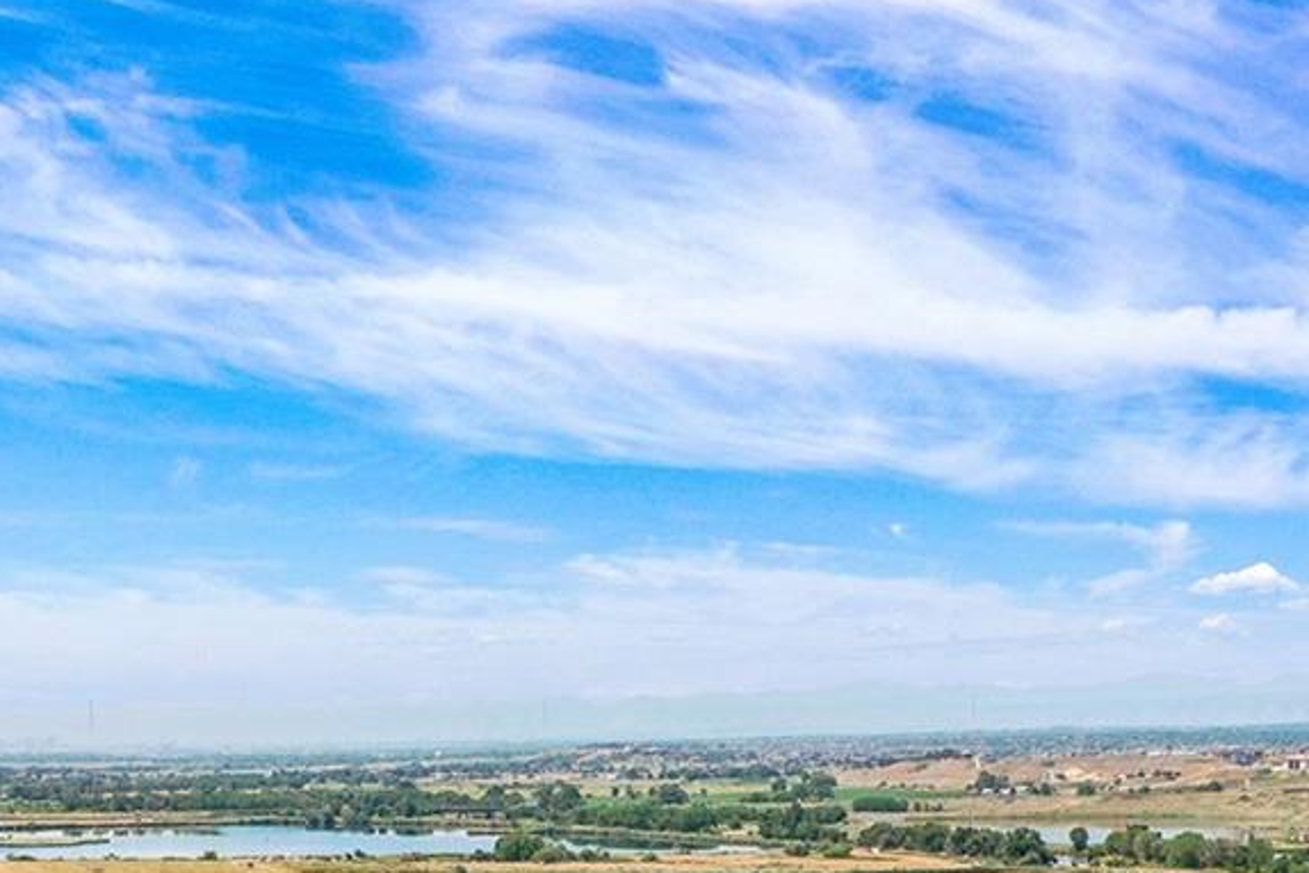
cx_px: 616
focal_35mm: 78
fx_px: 2837
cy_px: 1021
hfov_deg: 26.0
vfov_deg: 16.8
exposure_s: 1/500
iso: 100
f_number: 6.3
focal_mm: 10.26
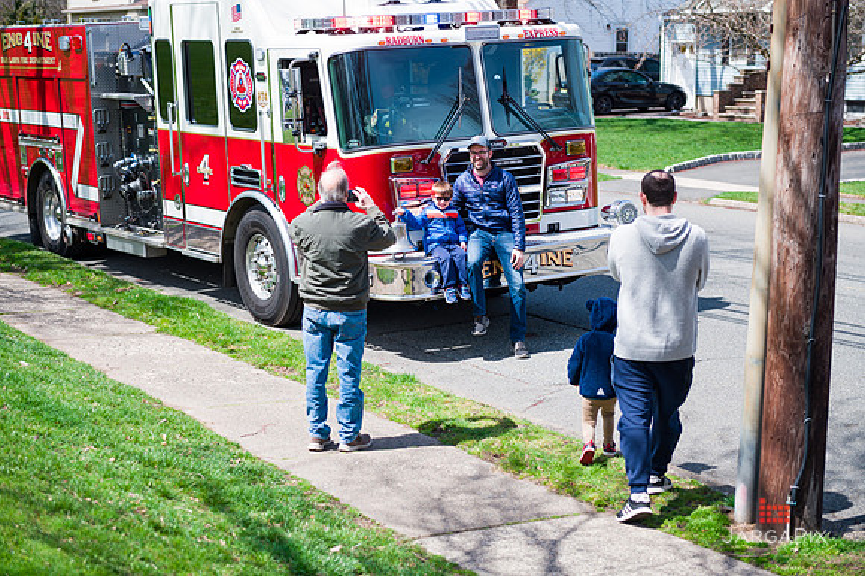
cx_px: 432
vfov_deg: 19.4
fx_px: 1681
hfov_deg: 28.9
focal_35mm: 70
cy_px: 288
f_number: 4
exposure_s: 1/1600
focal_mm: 70
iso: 200
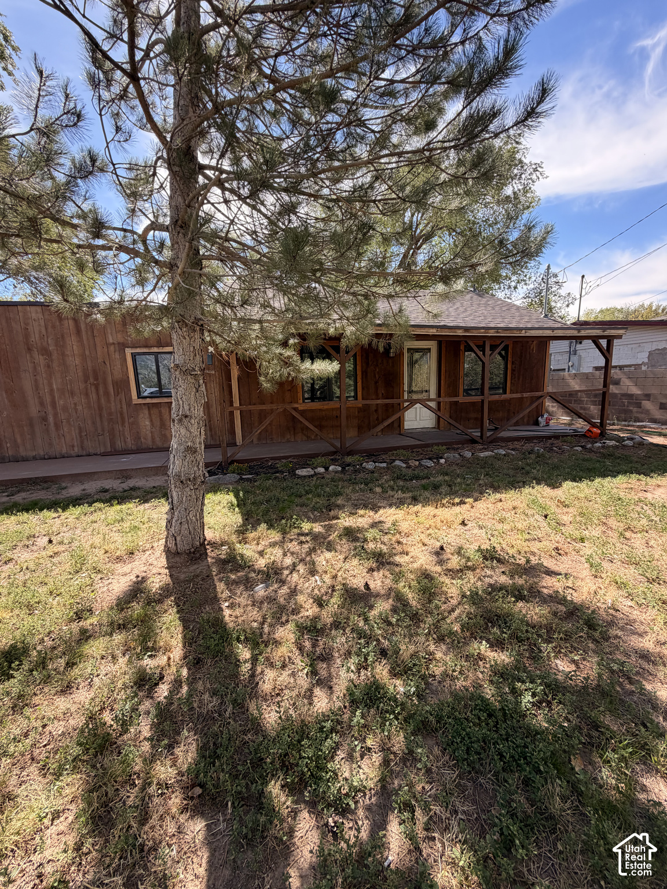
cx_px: 334
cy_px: 444
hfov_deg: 85.7
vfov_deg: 102.1
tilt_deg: -6.9
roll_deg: +2.3
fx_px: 360
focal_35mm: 14
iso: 50
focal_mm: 2.22
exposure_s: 1/502
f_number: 2.2
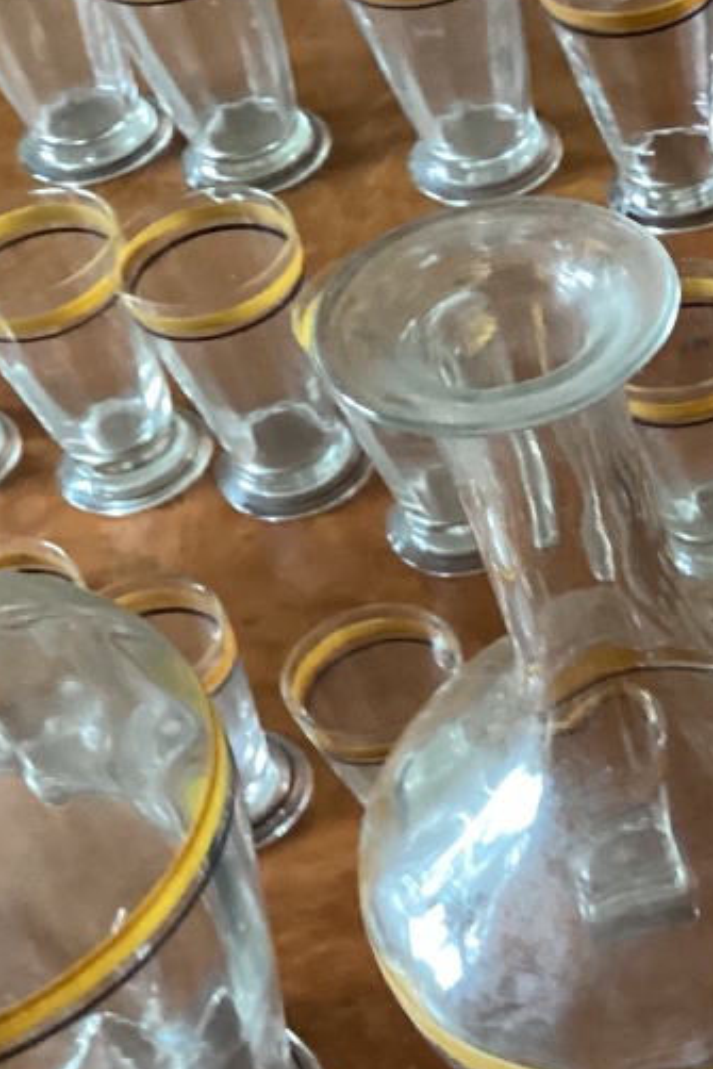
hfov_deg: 16.2
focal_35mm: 77
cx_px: 1083
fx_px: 2286
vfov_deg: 25.8
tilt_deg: -54.8
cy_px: 858
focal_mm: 3.3
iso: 400
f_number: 2.4
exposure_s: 1/25
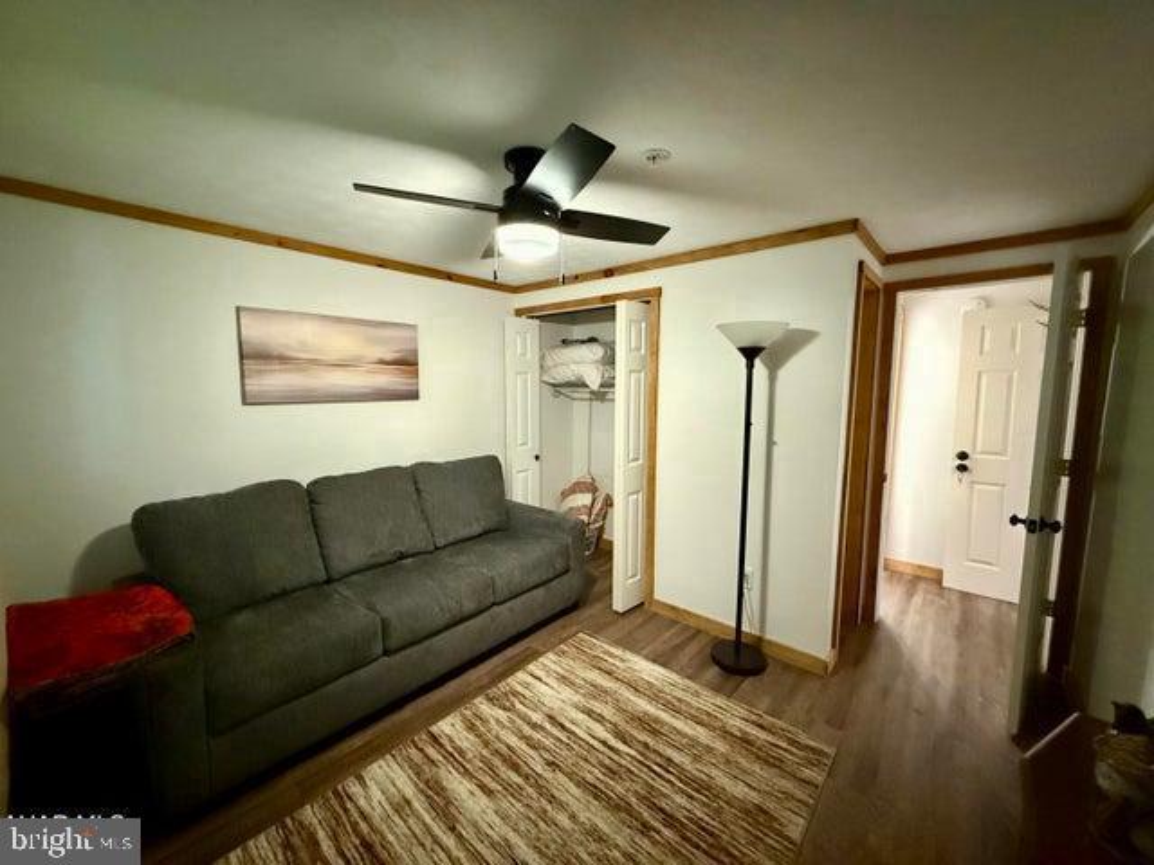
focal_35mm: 14
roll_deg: -0.1
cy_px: 432
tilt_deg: -4.9
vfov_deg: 85.7
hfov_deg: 102.1
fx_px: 467
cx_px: 577
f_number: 2.2
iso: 1600
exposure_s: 1/60
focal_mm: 2.22
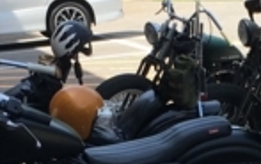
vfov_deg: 7.7
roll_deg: +5.9
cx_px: 234
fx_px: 1188
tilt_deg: -12.9
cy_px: 262
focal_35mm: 167
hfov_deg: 12.4
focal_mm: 4.15
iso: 25
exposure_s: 1/651
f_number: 2.2
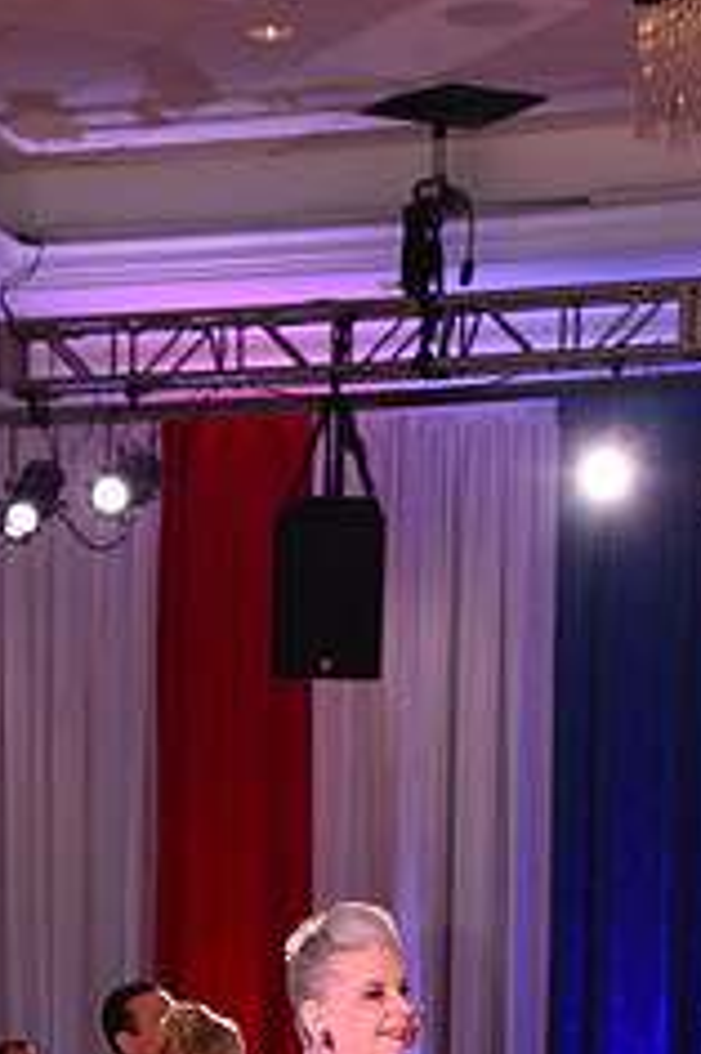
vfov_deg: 12.6
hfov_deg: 8.5
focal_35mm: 160
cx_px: 96
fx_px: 4680
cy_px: 1219
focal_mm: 65
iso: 2500
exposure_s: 1/320
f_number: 6.3
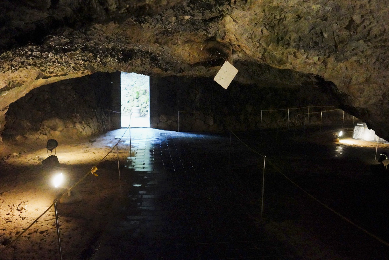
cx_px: 194
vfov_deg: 37.9
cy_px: 130
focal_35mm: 35
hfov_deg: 54.4
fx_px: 378
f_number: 3.5
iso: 32000
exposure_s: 1/100
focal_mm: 35
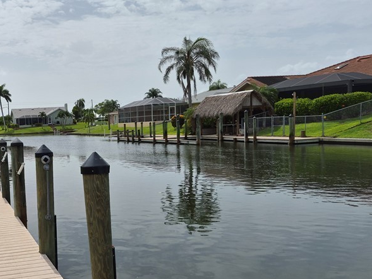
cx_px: 54
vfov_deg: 35.8
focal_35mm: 40
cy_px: 172
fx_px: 430
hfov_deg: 43.6
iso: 50
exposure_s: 1/7696
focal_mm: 5.4
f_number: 1.8
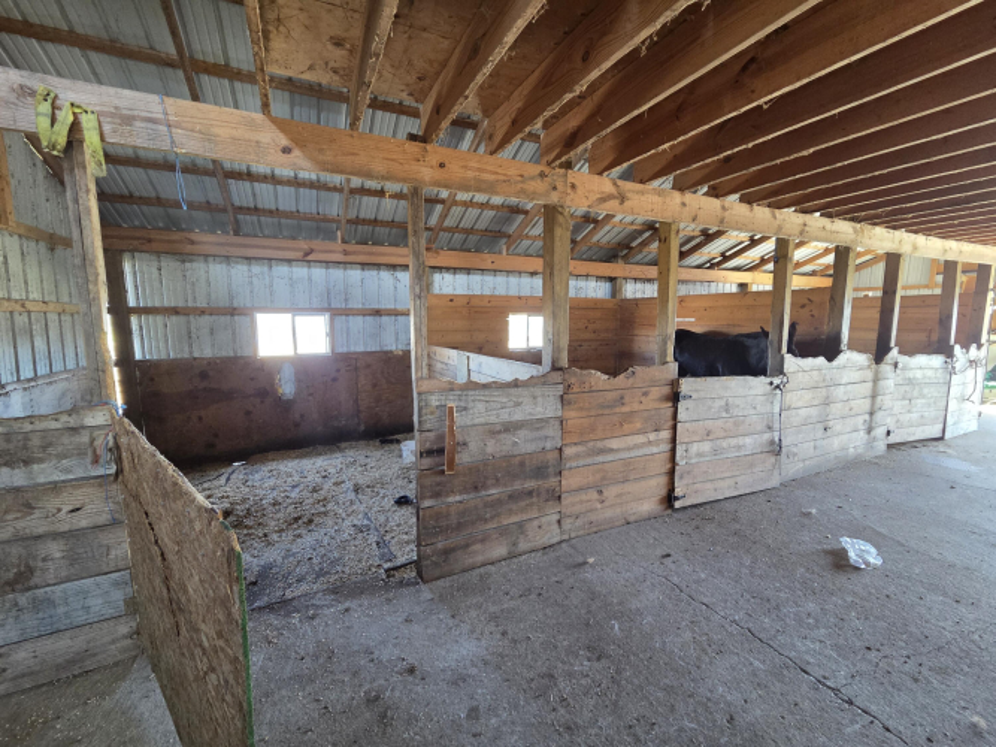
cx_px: 498
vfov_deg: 89.9
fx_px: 374
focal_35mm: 13
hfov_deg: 106.2
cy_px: 374
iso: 500
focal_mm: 2.2
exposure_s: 1/60
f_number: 2.2
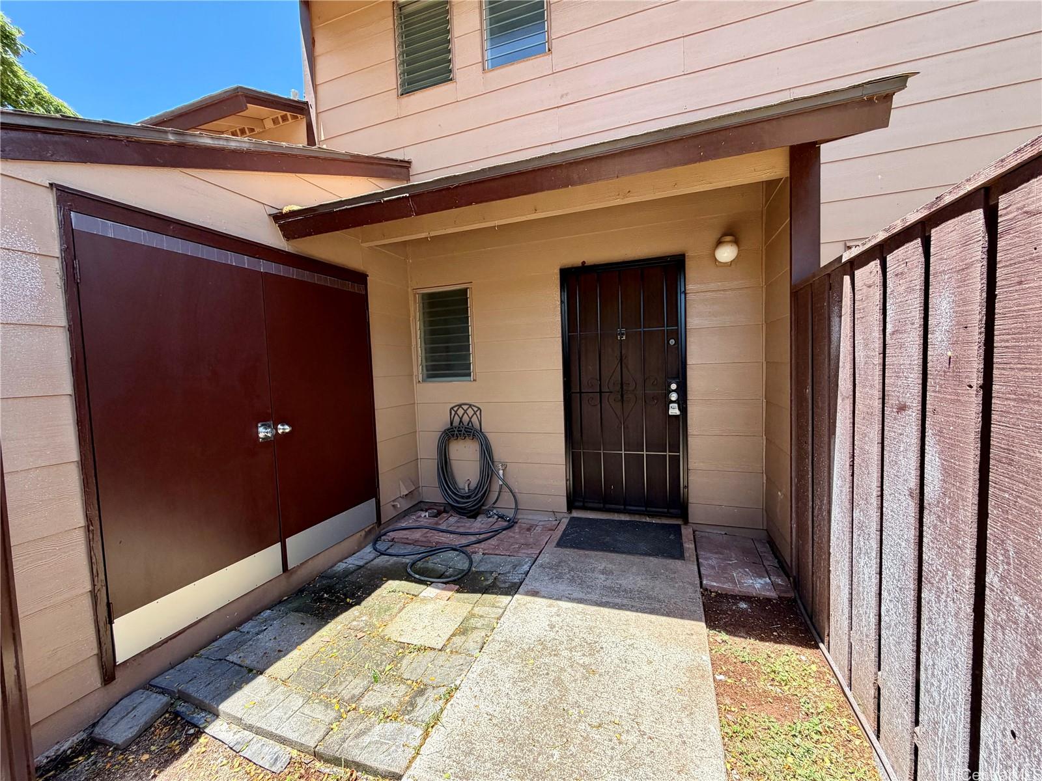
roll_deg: +2.5
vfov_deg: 85.7
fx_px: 421
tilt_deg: -3.0
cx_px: 521
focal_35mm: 14
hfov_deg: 102.1
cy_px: 390
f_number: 2.2
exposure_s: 1/222
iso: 50
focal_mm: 2.22
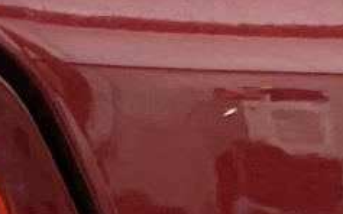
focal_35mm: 149
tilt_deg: -18.9
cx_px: -527
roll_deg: +0.4
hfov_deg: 11.3
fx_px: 1393
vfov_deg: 8.8
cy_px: 182
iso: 500
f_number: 1.8
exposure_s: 1/60
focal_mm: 4.25
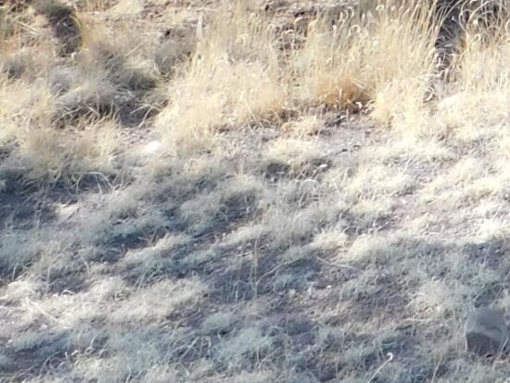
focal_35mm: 151
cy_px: -636
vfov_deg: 8.6
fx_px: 2225
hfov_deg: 11.2
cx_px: 1172
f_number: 3.2
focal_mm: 4.9
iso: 125
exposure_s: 1/320
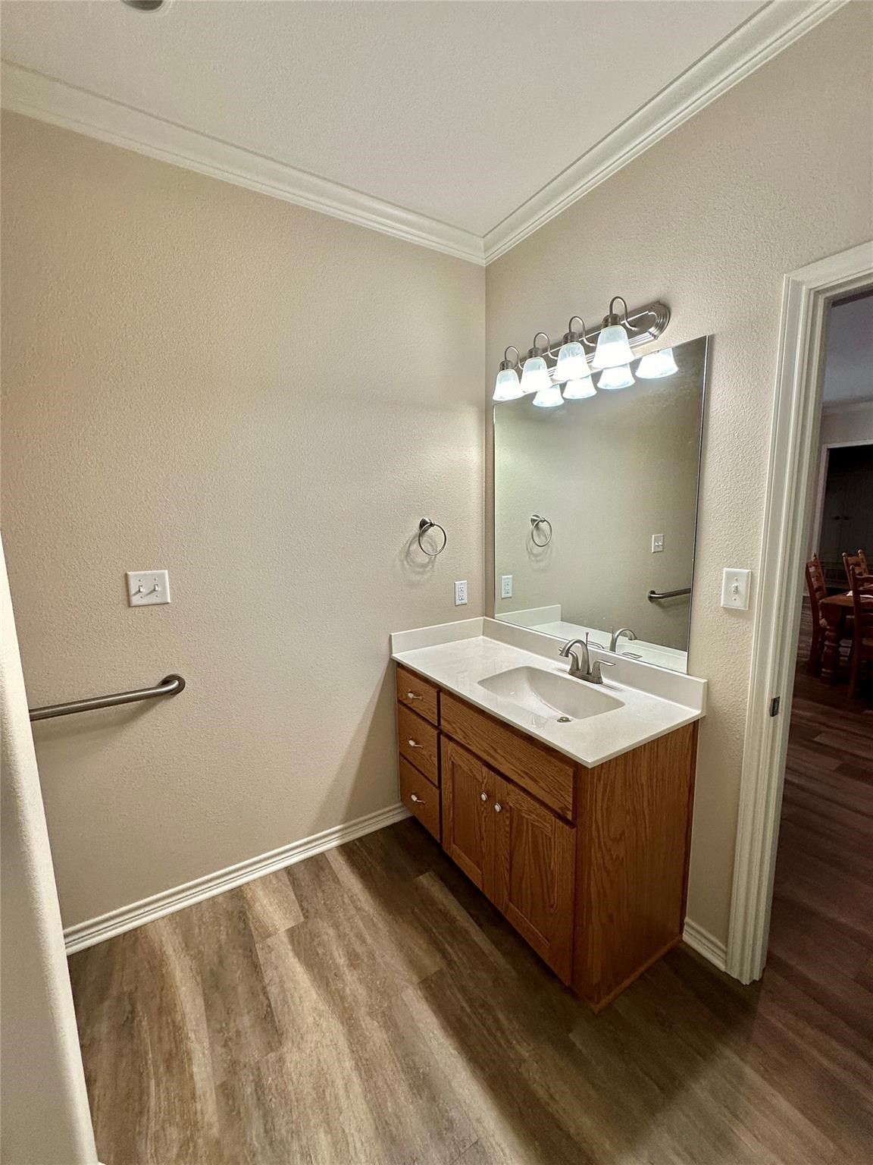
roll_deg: -0.8
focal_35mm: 14
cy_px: 582
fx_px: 471
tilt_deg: -8.1
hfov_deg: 85.7
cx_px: 436
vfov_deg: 102.1
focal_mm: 2.22
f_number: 2.2
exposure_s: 1/120
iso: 80
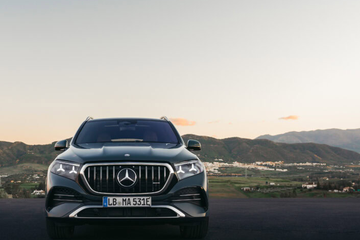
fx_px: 450
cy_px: 171
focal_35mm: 45
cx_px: 127
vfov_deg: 29.6
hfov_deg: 43.1
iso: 200
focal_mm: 31
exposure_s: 1/60
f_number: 4
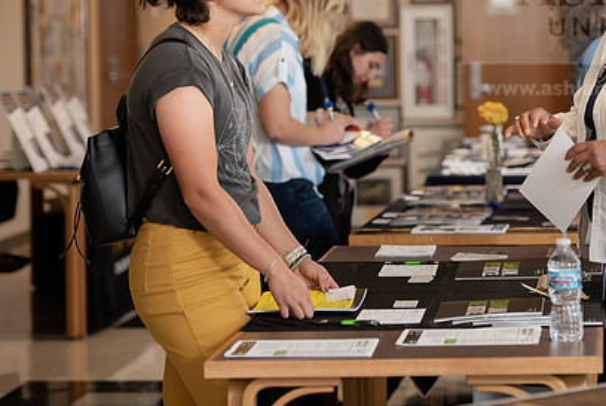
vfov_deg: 9.7
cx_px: 417
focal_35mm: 142
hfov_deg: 14.4
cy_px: 120
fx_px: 2393
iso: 800
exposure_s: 1/200
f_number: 3.5
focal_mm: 100
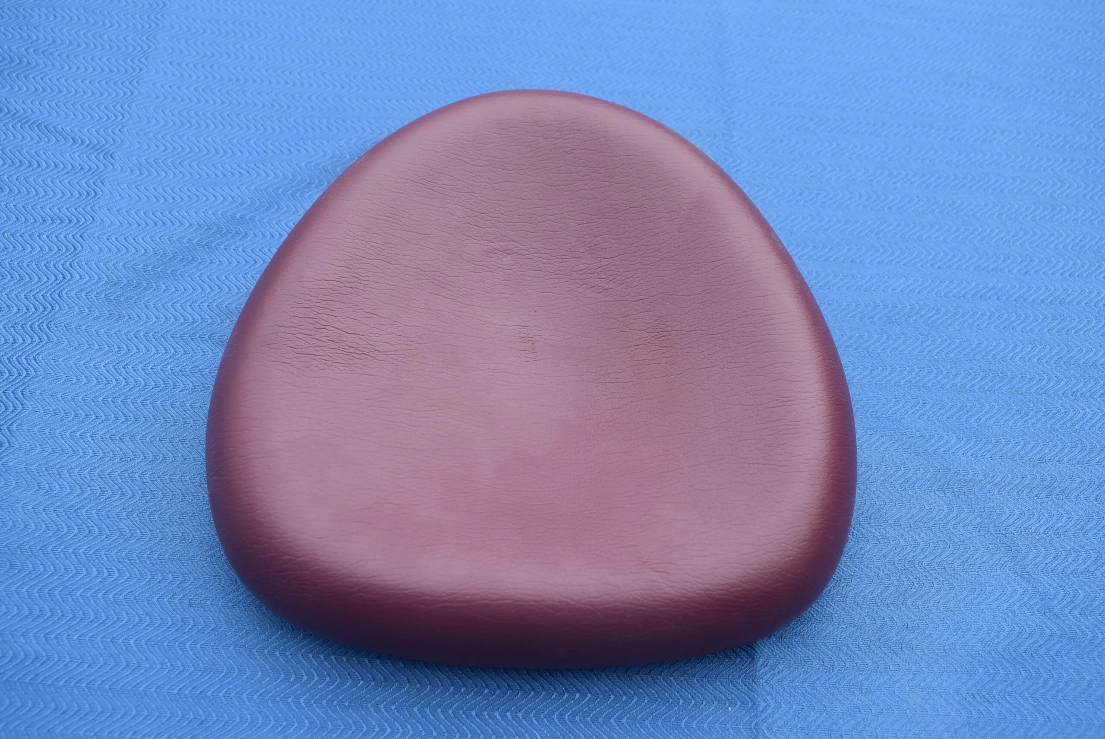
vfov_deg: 41.8
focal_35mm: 32
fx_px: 968
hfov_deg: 59.5
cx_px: 552
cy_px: 370
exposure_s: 1/320
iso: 200
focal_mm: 21
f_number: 7.1
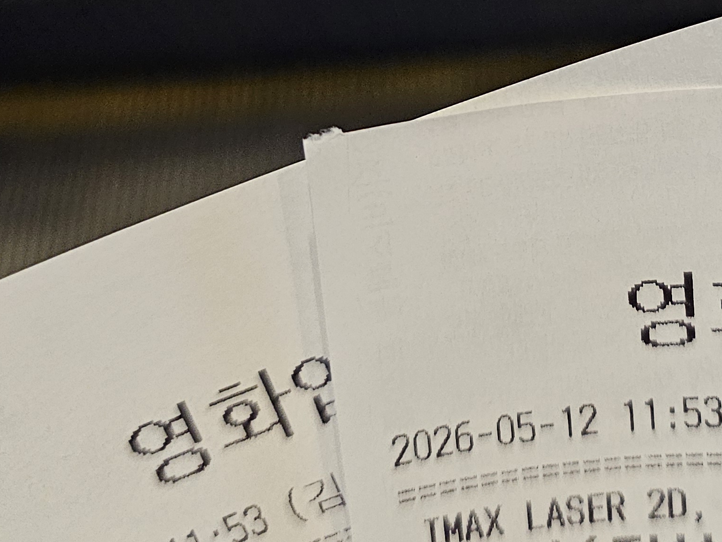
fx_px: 1252
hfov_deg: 31.4
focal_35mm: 60
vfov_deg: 23.3
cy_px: -13
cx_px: 575
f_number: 1.7
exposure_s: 1/120
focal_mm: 6.3
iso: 800
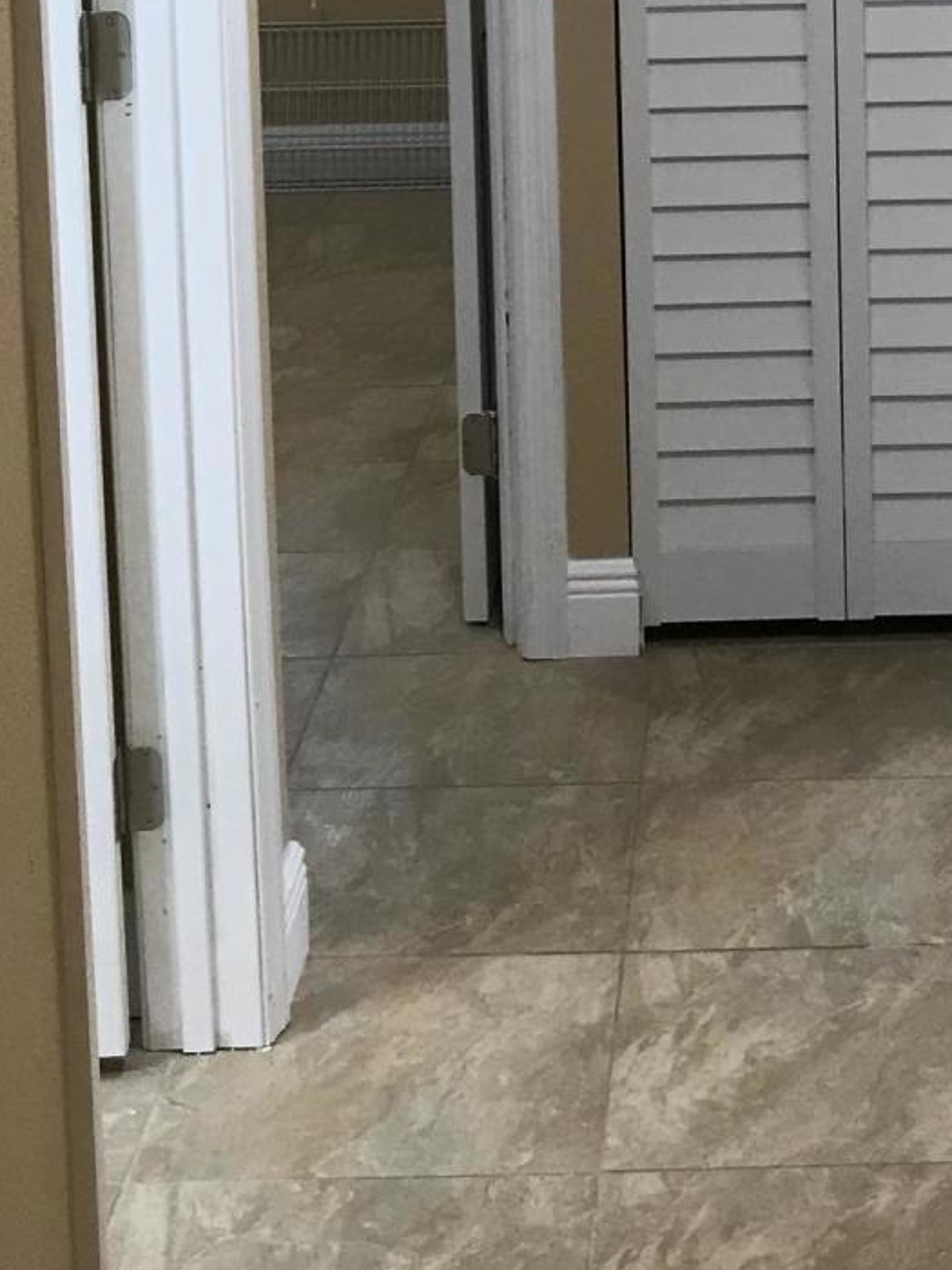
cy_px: -98
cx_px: 753
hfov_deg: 18.3
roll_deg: +0.3
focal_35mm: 80
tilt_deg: -6.0
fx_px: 2934
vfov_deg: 23.1
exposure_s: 1/24
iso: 32
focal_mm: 3.99
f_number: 1.8
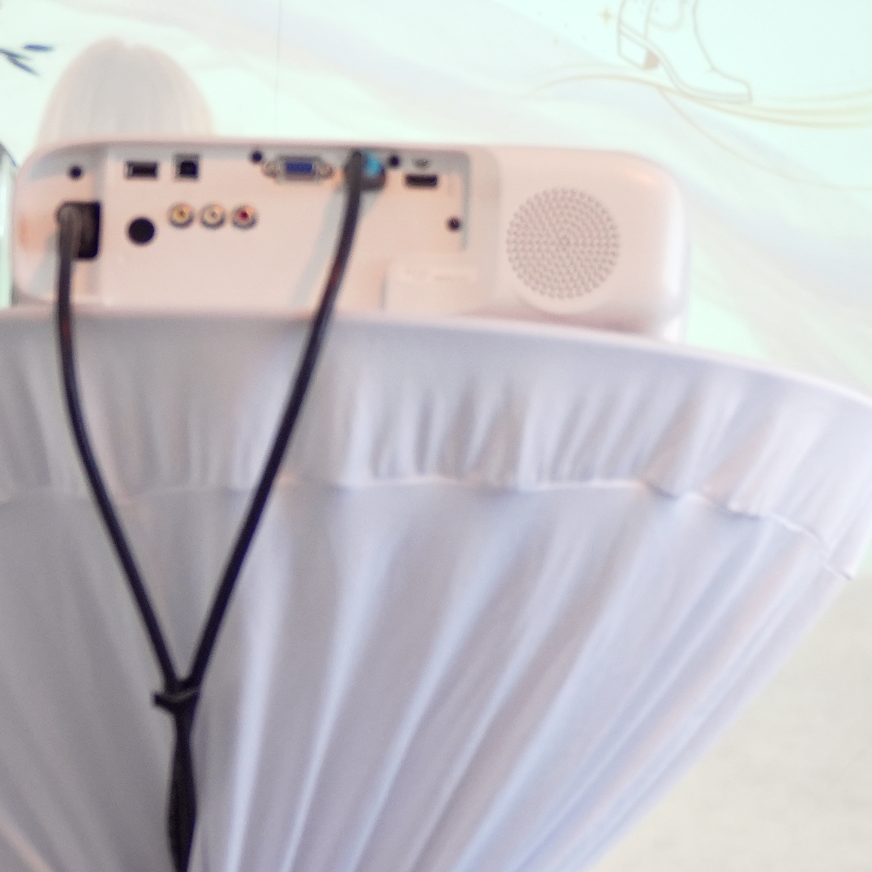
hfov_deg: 10.3
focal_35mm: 161
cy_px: 447
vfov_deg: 10.8
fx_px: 4593
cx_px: 1486
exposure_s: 1/320
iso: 500
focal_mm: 30.6
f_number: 2.8
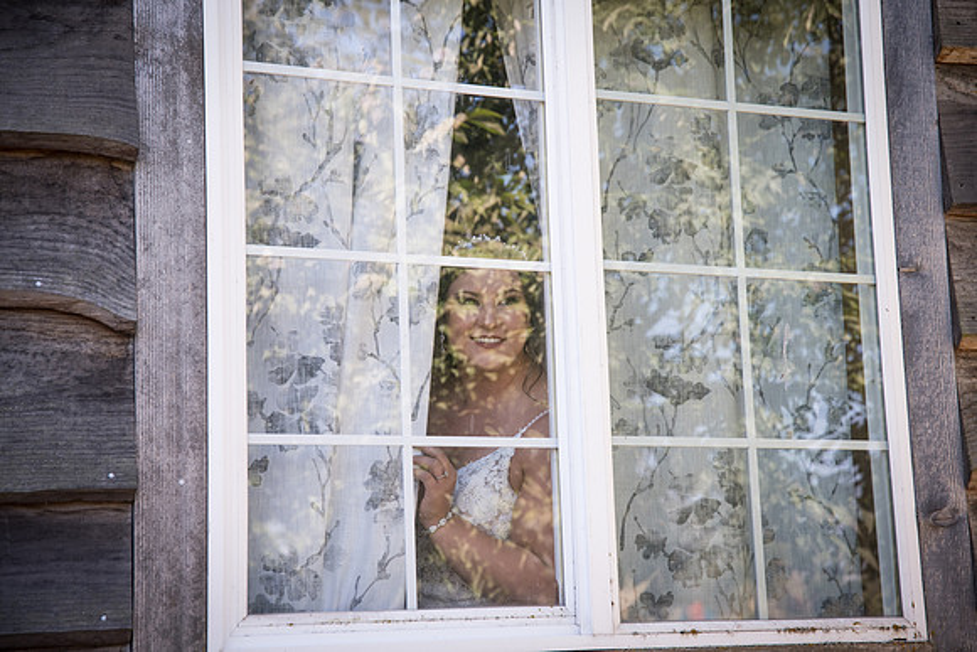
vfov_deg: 19.5
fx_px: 1900
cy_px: 326
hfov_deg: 28.8
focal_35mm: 70
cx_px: 488
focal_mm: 70
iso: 400
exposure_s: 1/400
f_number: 4
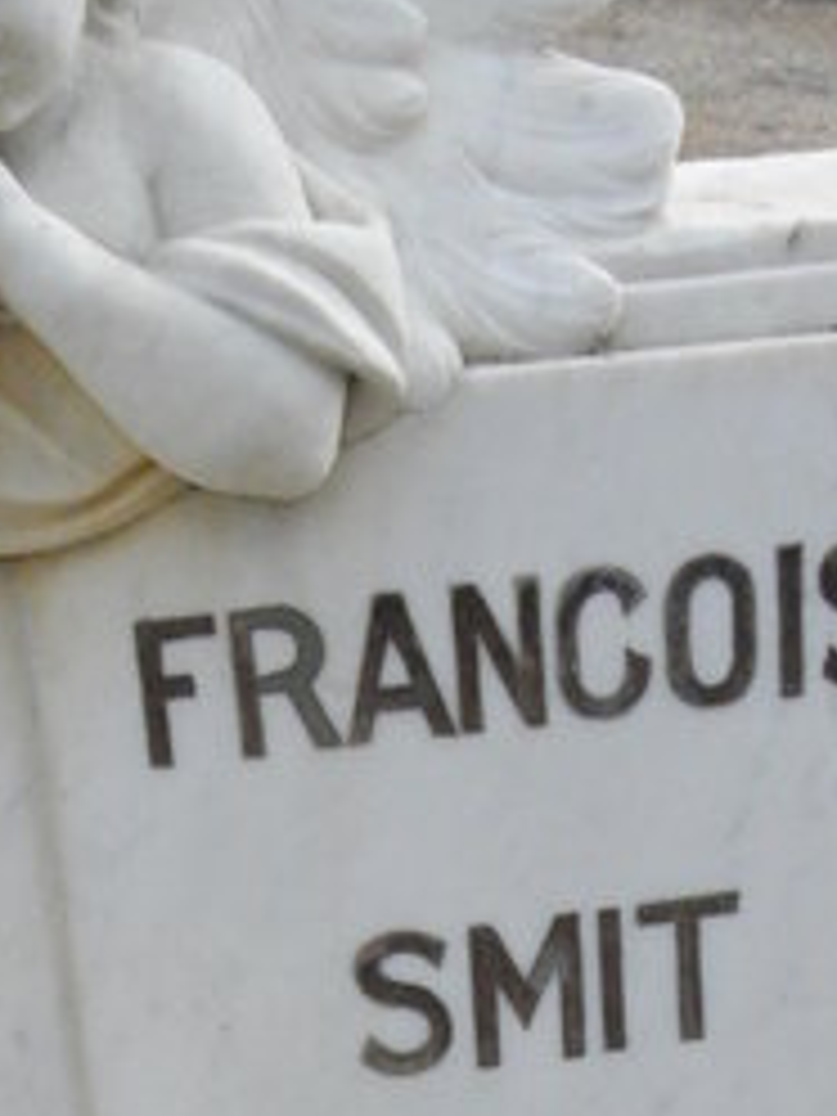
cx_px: 230
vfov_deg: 20.6
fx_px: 2708
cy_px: 1570
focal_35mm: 84
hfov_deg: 17.5
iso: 200
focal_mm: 4.6
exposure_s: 1/60
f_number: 6.3
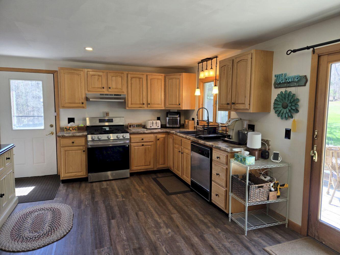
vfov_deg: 58.9
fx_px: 226
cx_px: 170
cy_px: 128
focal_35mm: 23
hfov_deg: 73.9
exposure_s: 1/120
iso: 64
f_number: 1.8
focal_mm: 5.4
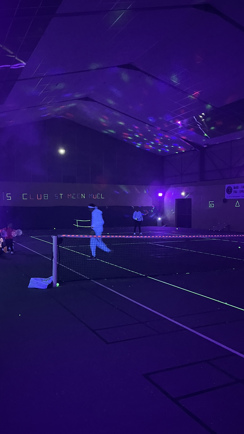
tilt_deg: -1.4
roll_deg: +1.0
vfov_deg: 66.1
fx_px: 334
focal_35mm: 29
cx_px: 88
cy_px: 216
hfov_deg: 39.8
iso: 3200
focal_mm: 5.1
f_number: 1.6
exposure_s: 1/17
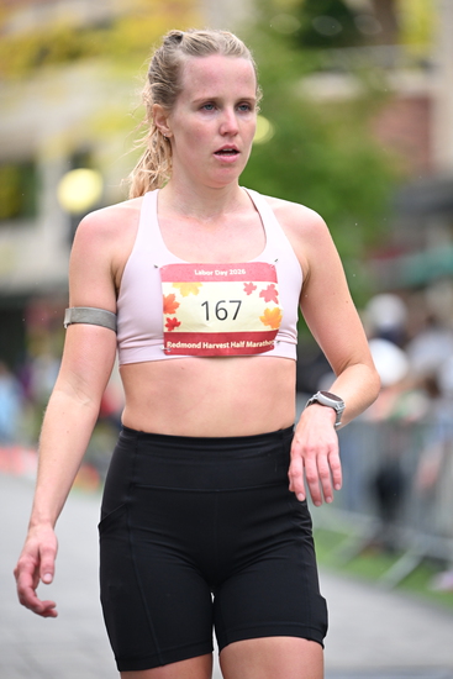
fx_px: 3395
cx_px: 226
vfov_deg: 11.4
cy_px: 340
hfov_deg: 7.6
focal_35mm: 180
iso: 1250
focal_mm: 180
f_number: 2.8
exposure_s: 1/1600
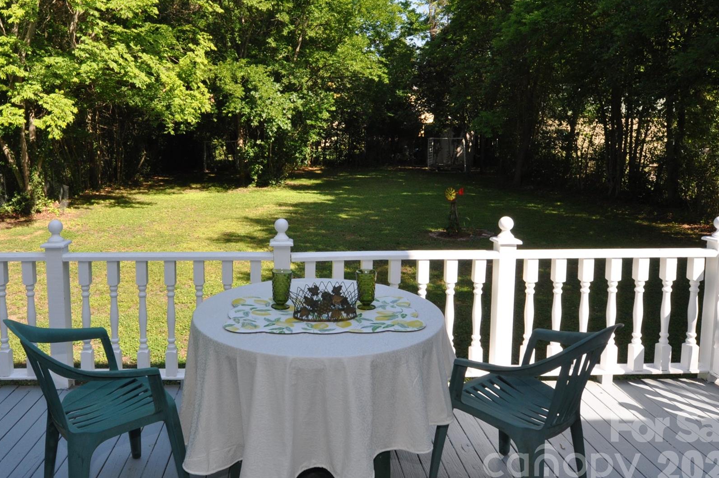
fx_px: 539
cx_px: 292
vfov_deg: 47.5
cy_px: 192
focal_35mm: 27
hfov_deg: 66.9
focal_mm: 14
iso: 500
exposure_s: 1/200
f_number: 11
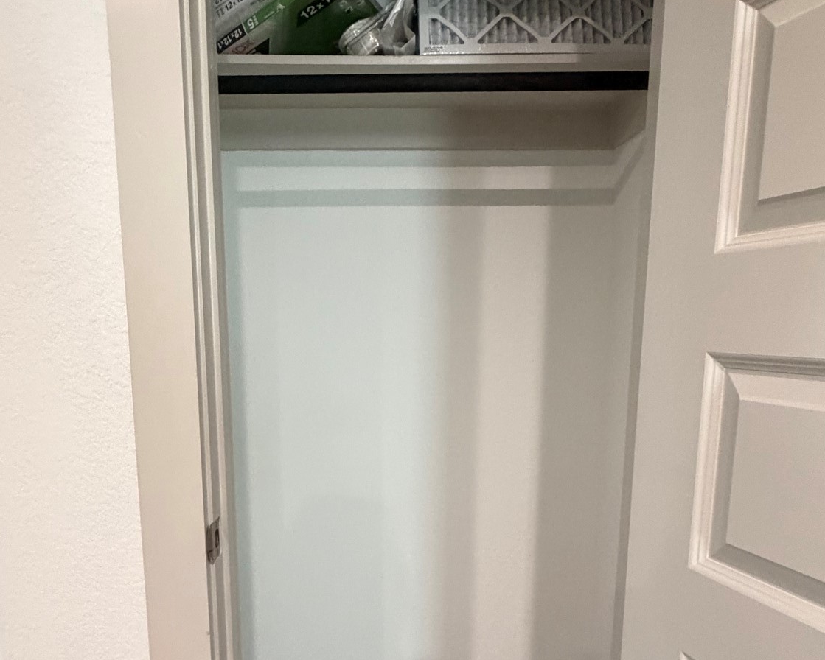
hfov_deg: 68.1
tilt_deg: -8.0
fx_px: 611
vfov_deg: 56.0
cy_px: 421
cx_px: 395
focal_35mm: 25
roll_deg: -1.0
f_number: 2.2
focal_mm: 2.22
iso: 500
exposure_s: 1/60
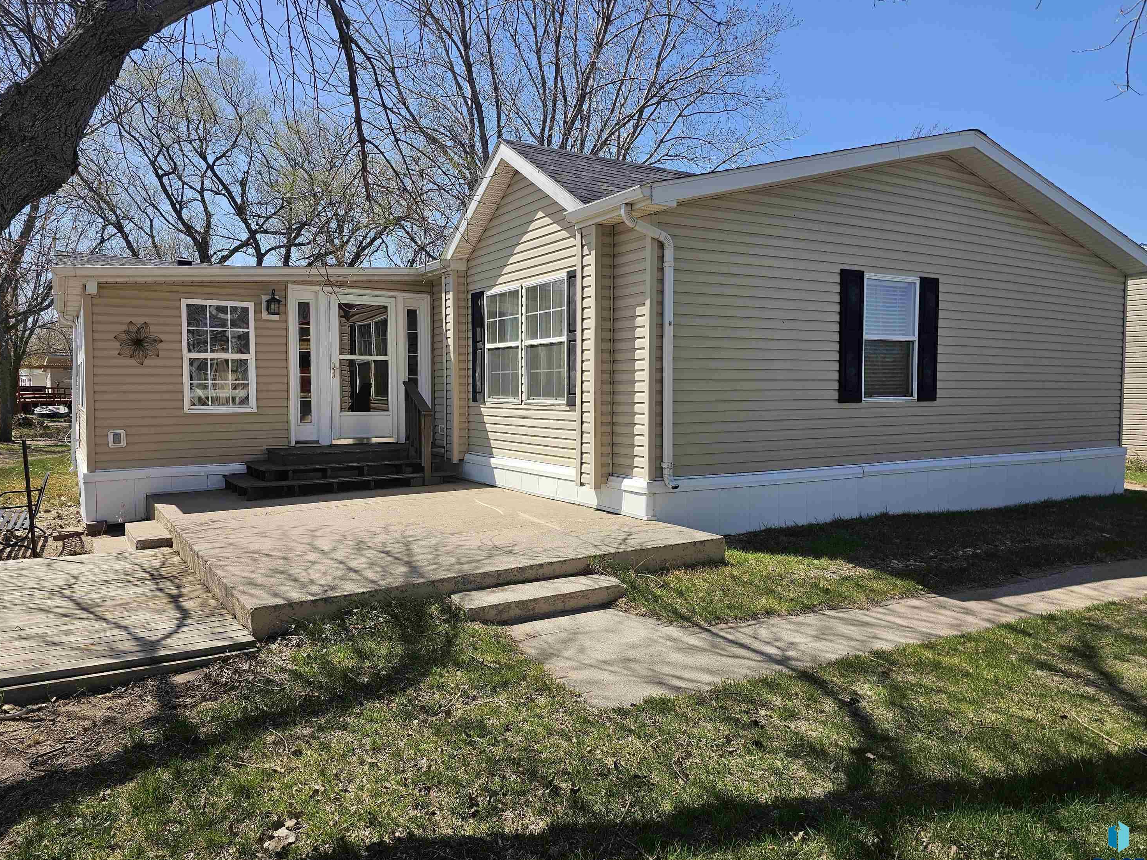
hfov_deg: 71.6
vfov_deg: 56.8
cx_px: 550
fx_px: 795
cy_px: 429
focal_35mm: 24
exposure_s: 1/1132
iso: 20
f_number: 1.7
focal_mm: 6.3
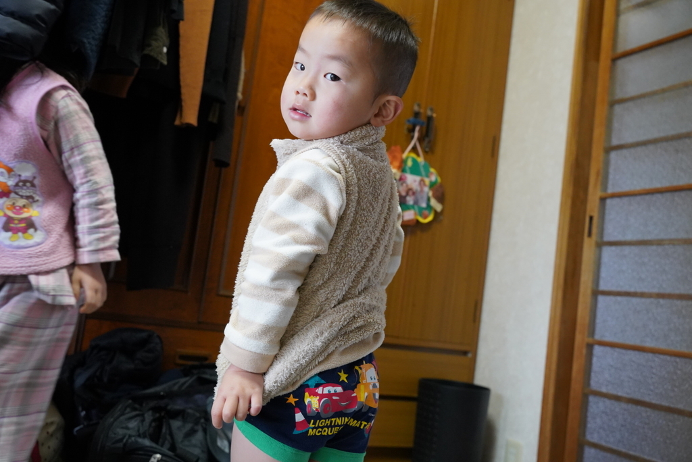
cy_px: 231
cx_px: 346
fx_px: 673
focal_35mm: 35
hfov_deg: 54.4
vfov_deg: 37.9
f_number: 5
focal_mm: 35
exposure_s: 1/80
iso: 4000
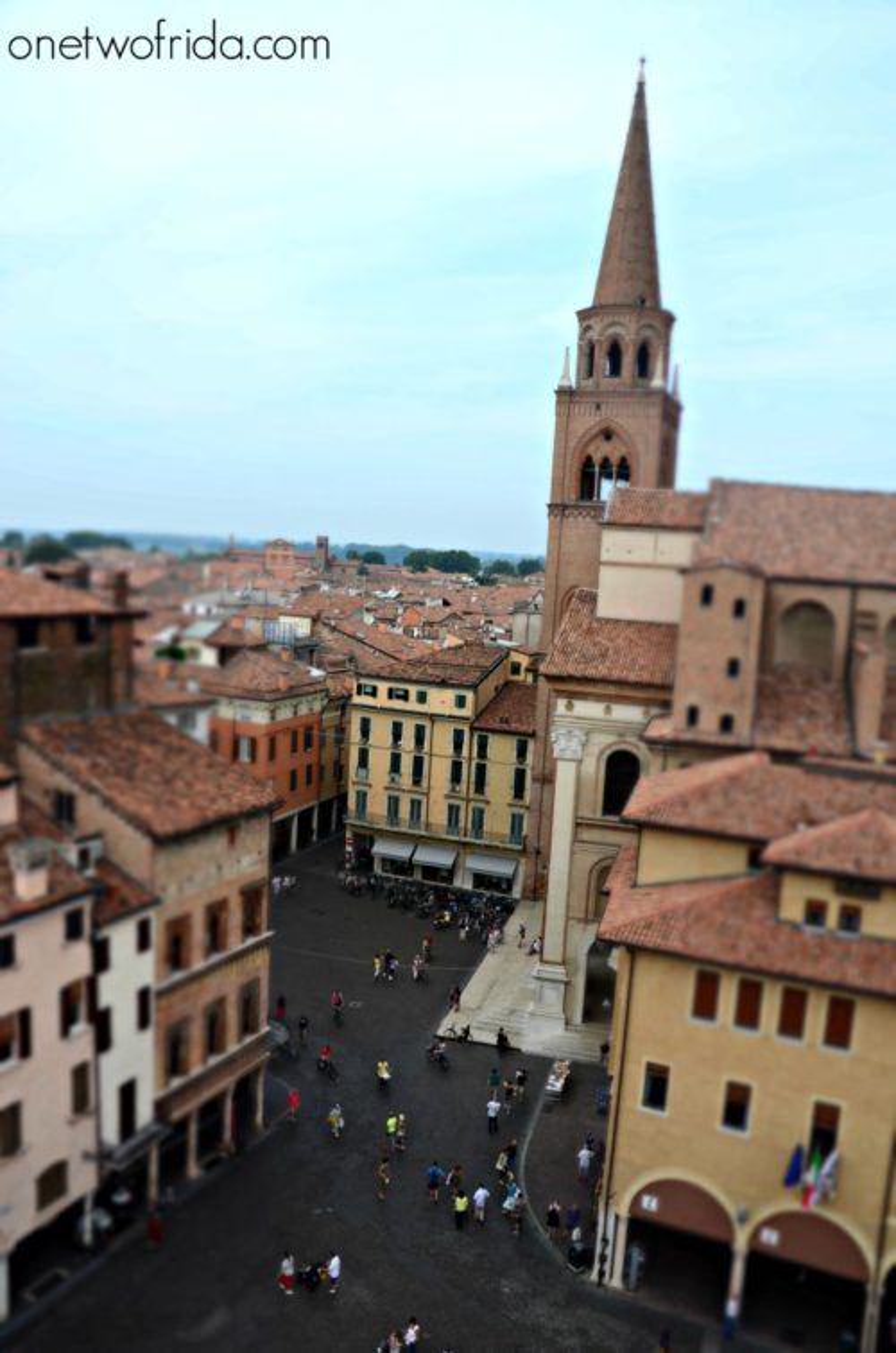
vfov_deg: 62.0
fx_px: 1125
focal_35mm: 30
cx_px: 448
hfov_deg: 43.4
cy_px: 676
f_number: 10
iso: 200
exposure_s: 1/250
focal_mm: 20
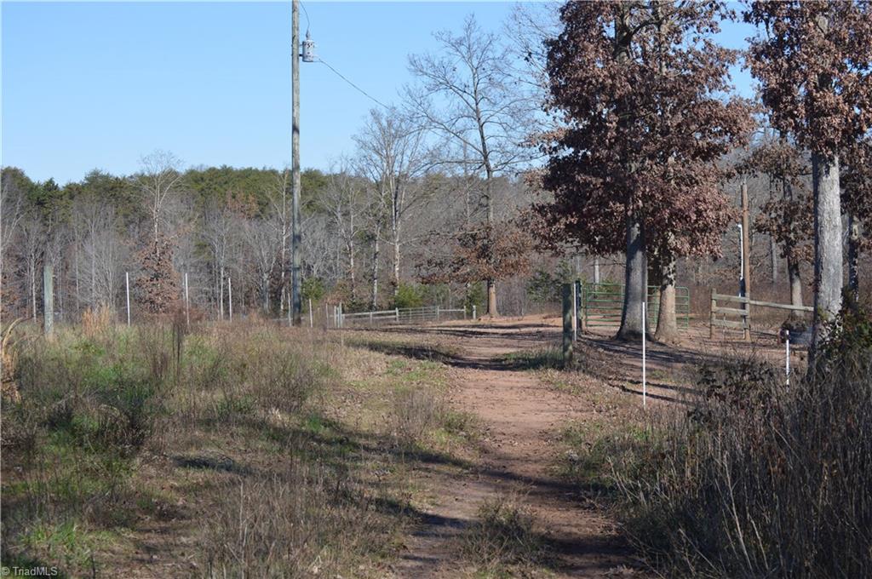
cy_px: 290
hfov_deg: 24.6
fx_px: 1996
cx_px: 436
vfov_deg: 16.5
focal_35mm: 82
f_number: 5.6
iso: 400
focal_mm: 55
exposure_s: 1/1250
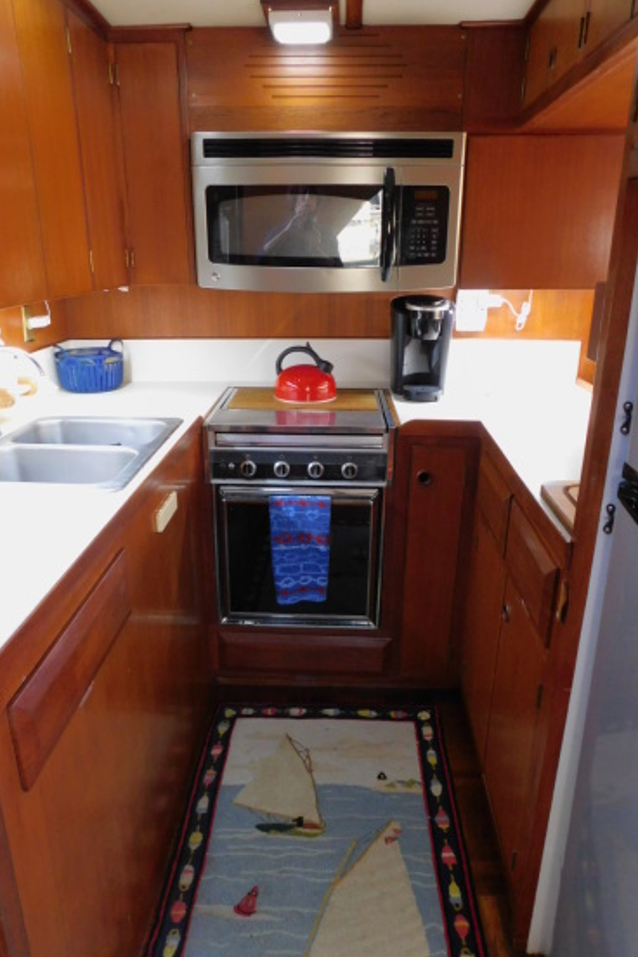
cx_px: 305
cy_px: 501
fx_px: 691
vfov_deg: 69.4
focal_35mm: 26
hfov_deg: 49.5
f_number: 3
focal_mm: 4
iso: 400
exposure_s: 1/20
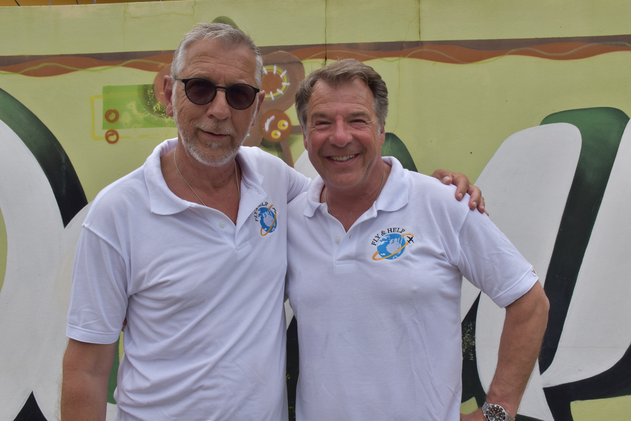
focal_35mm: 34
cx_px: 316
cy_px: 210
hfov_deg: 55.1
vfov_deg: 38.4
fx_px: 605
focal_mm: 23
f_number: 10
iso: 200
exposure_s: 1/400
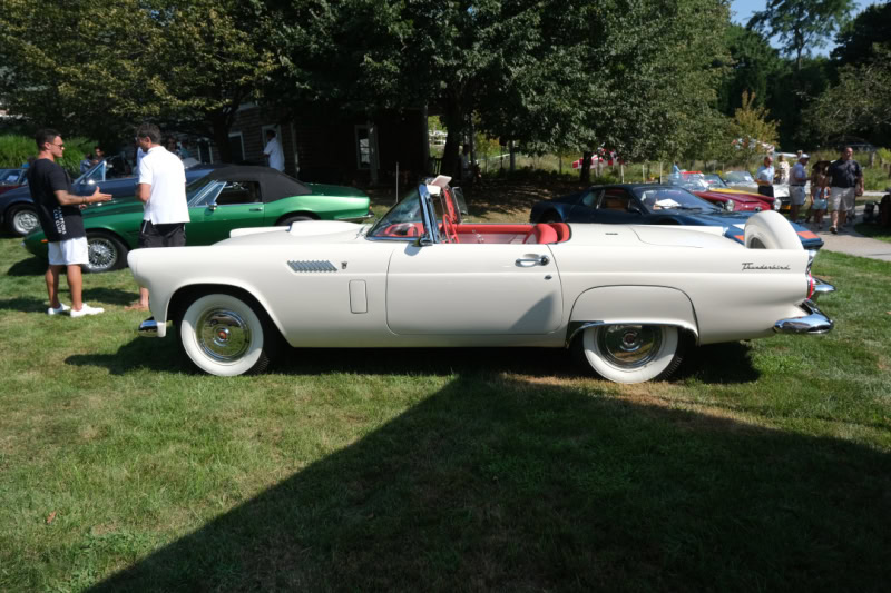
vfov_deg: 53.1
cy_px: 296
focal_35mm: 24
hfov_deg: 73.8
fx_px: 594
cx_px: 446
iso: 200
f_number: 4
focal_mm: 16
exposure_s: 1/1250
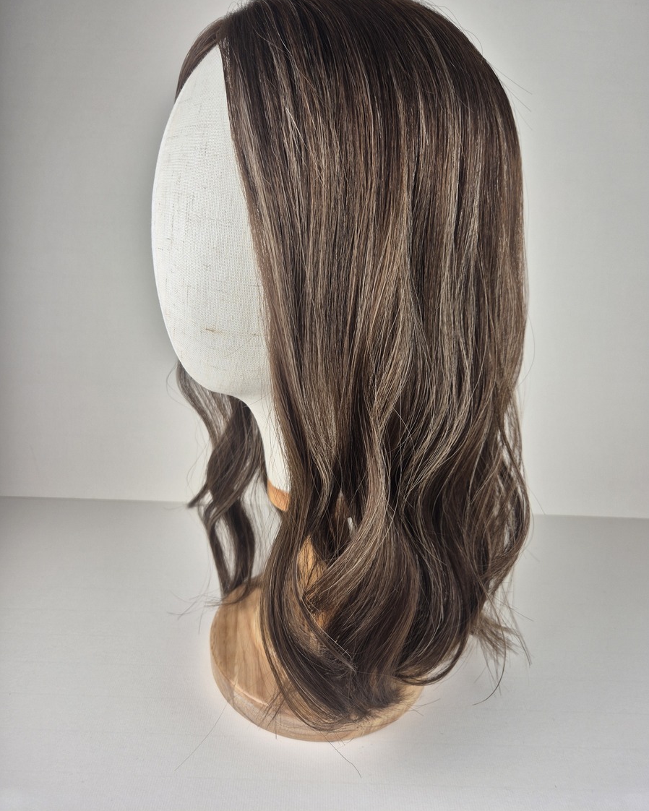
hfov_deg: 58.8
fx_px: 576
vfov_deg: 70.2
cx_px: 324
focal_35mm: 24
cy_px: 379
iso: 25
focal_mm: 5.4
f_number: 1.8
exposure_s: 1/212
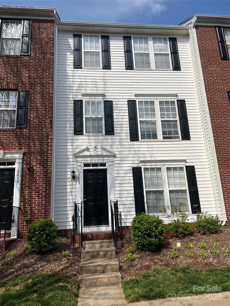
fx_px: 230
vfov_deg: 67.3
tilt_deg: +15.0
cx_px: 115
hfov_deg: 53.1
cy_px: 153
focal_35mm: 26
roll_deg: +1.2
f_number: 1.5
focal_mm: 5.7
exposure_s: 1/6993
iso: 50
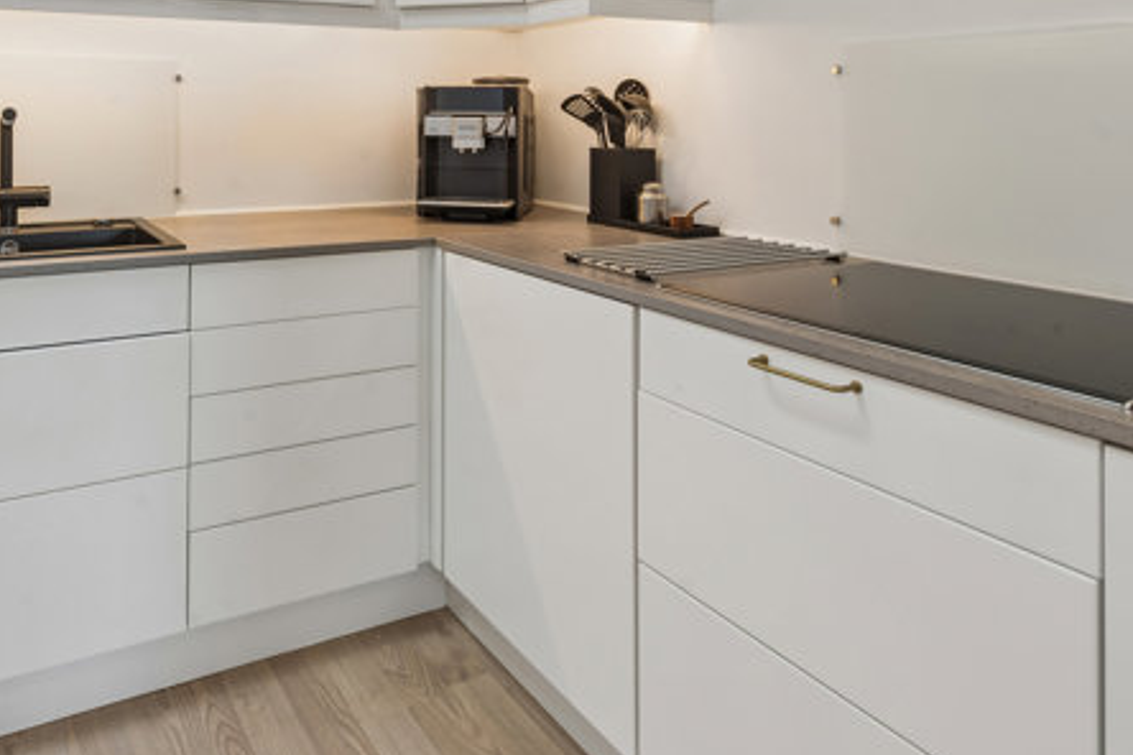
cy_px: 101
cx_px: 401
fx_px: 850
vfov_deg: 44.4
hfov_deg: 66.0
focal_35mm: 27
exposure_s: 1/15
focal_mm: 15
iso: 200
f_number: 10
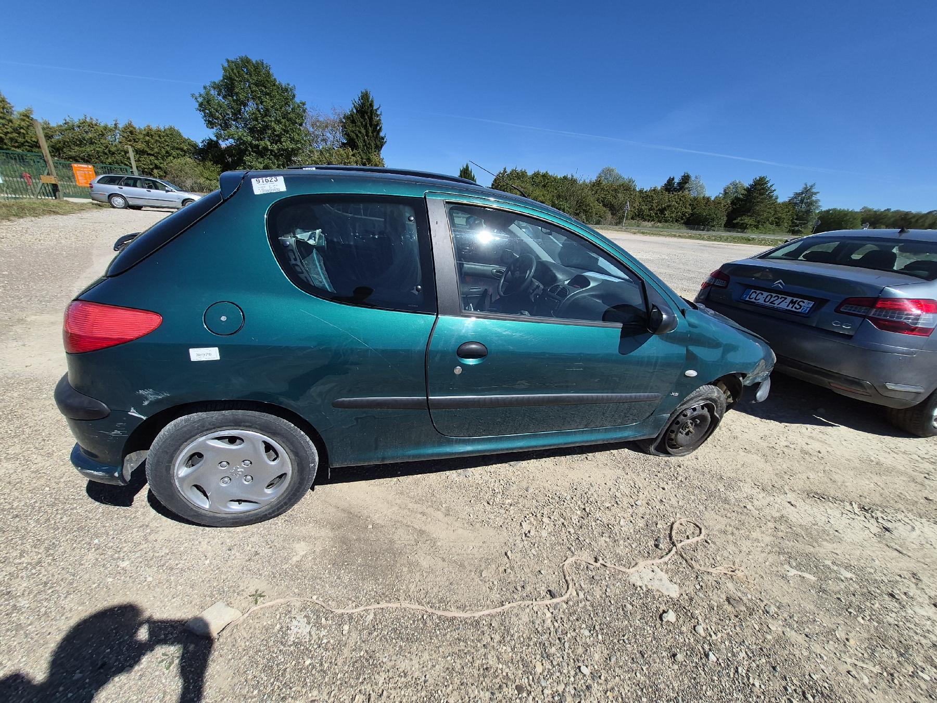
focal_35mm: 13
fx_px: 352
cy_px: 352
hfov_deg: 106.2
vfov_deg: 89.9
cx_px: 468
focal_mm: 1.74
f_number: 2.2
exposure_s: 1/2500
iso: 40
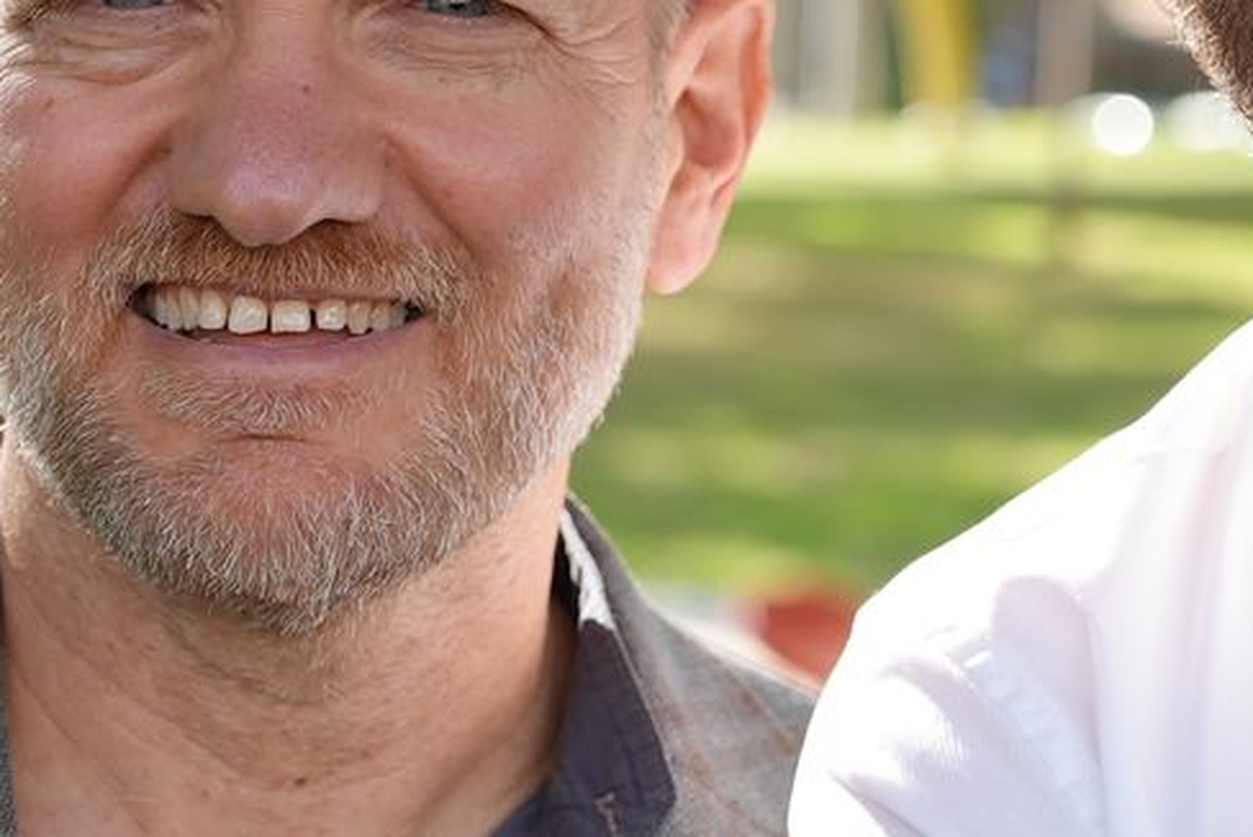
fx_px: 7313
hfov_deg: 9.8
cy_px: 585
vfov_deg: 6.5
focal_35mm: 210
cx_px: 714
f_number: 4
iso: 80
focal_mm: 50
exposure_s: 1/160
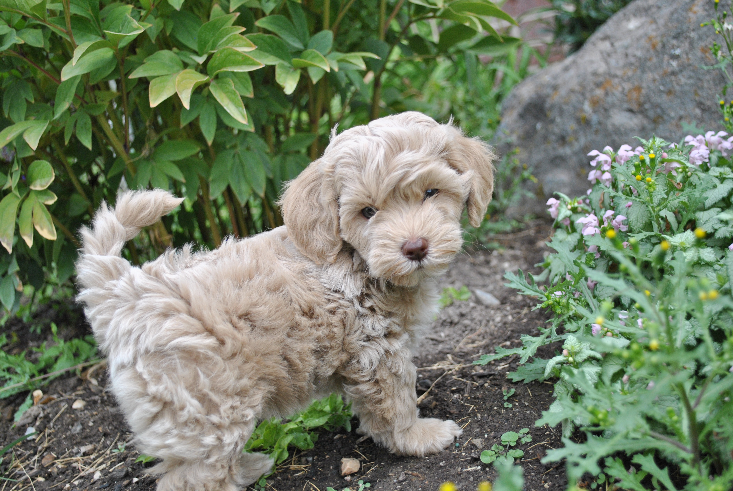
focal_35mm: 44
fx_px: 887
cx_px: 366
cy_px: 246
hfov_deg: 44.9
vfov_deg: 30.9
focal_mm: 29
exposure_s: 1/800
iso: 400
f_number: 4.5
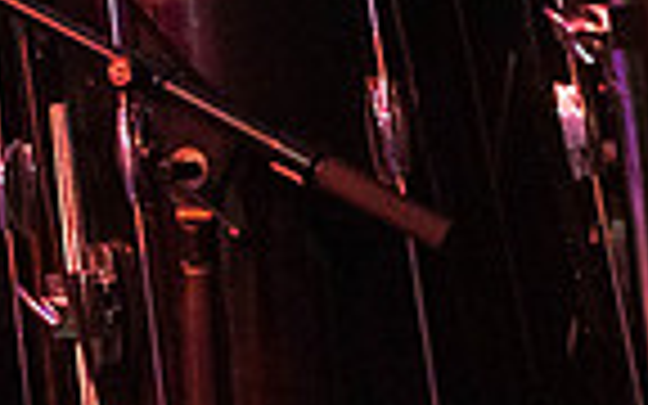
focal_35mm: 108
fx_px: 1907
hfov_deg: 18.0
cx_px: -203
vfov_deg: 11.5
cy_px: -239
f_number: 2.8
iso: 3200
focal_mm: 22.7
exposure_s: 1/200
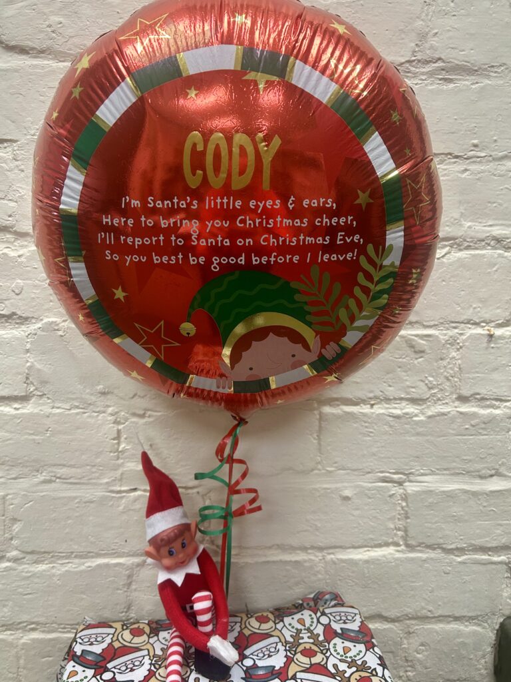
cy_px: 341
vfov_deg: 67.3
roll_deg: -0.8
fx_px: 512
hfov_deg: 53.1
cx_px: 256
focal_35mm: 26
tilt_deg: -7.8
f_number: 1.5
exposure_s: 1/100
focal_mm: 5.7
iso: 125
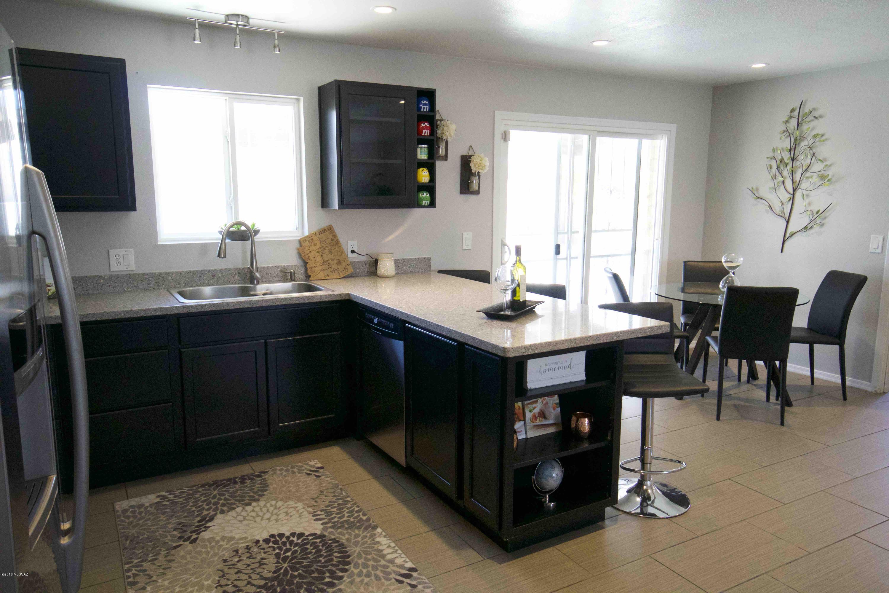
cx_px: 444
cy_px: 296
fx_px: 667
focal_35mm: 27
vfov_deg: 47.9
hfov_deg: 67.4
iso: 6400
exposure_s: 1/160
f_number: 6.3
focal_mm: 18
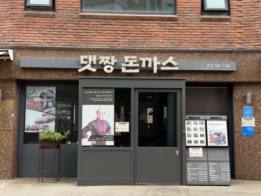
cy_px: 98
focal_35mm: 48
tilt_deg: +3.3
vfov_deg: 30.3
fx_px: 362
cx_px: 130
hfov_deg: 39.7
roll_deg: -0.8
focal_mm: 6.76
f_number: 1.78
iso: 64
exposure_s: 1/475
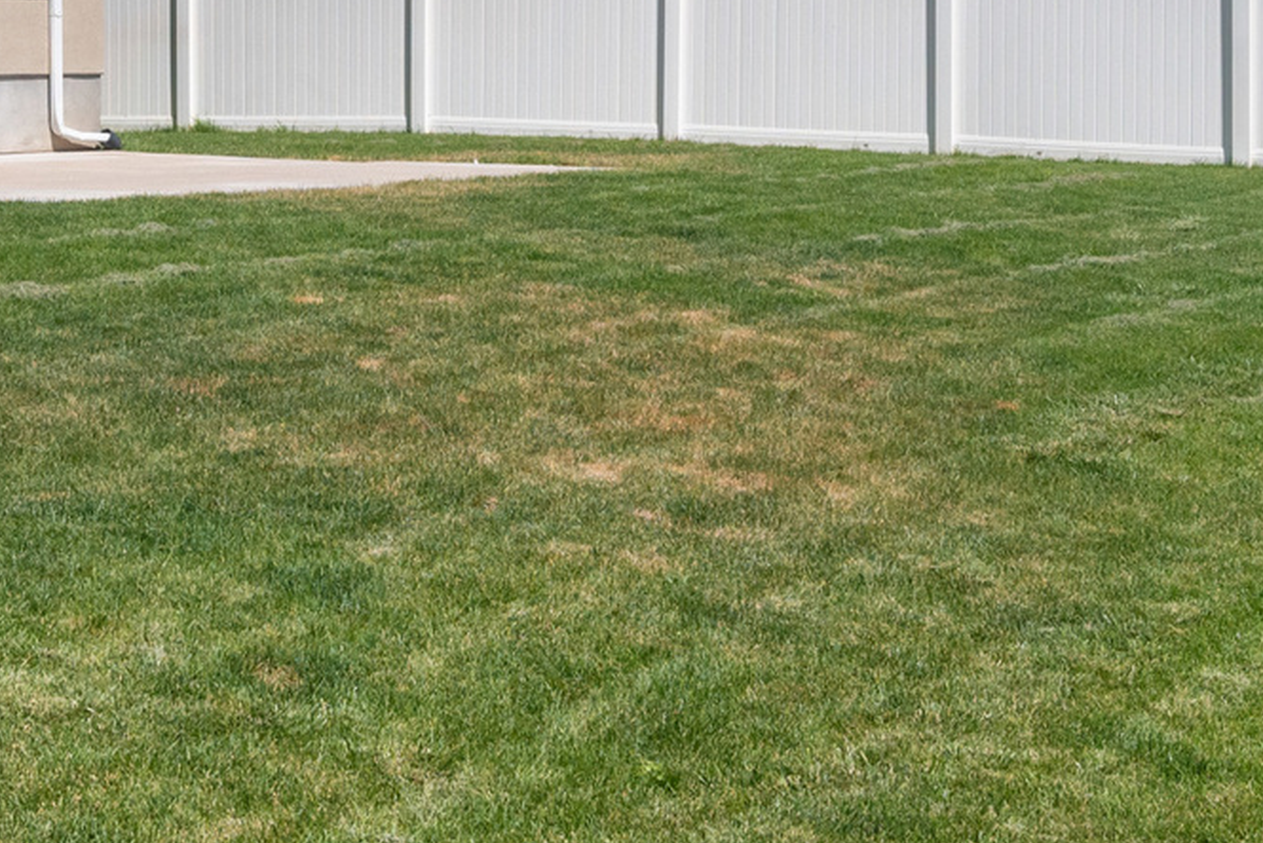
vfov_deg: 17.1
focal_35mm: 77
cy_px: -111
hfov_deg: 26.2
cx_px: 416
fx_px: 2702
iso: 800
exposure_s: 1/2500
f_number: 8
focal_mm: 25
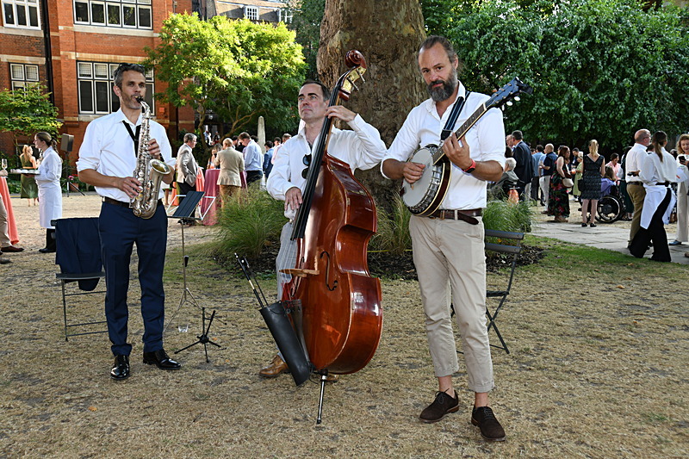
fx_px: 670
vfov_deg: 37.8
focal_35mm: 35
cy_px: 230
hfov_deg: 54.4
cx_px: 344
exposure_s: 1/60
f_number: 8
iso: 400
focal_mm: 35
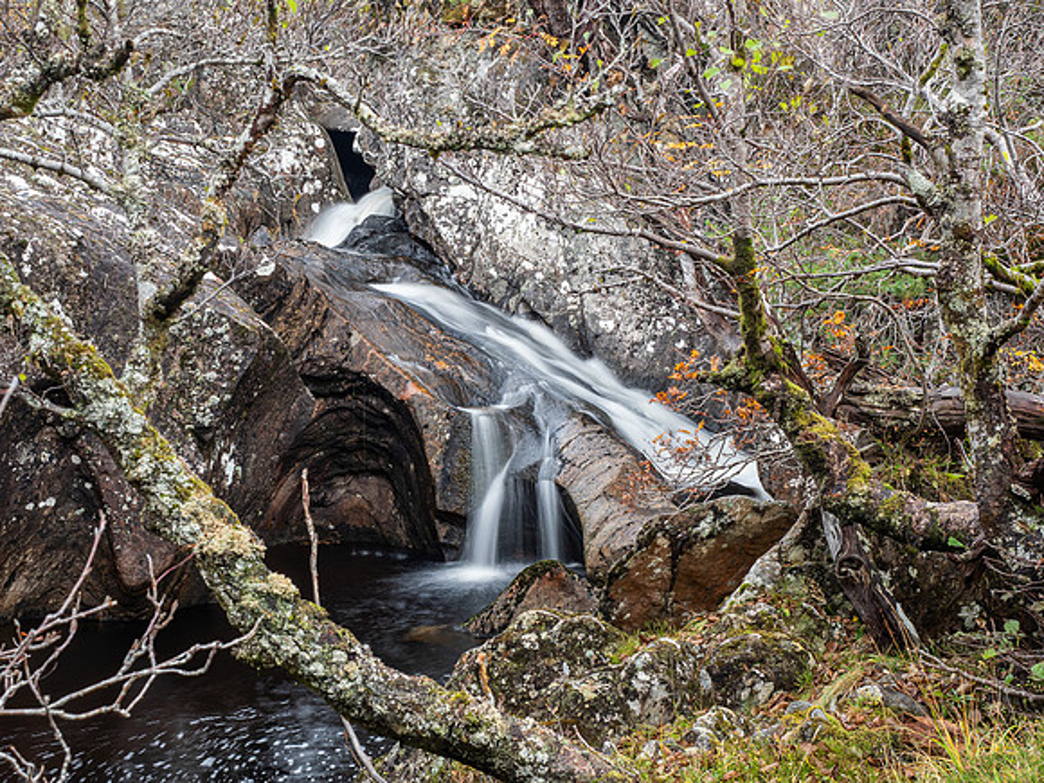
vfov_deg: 26.1
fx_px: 1689
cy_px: 392
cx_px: 522
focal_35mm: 56
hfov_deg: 34.3
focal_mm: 28
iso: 200
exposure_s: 1.3
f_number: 7.1
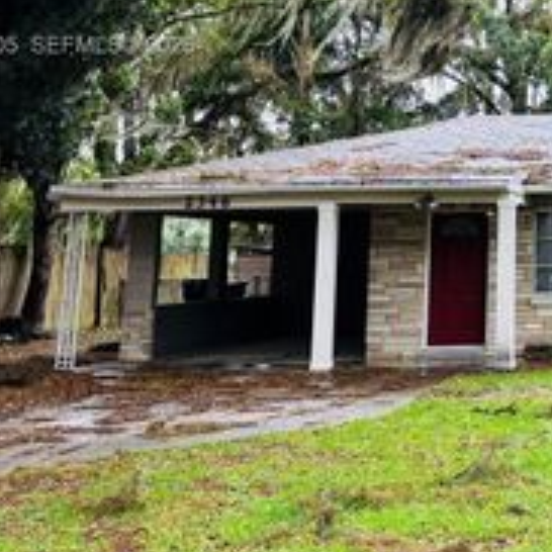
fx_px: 1137
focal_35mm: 63
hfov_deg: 24.7
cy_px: 47
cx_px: 658
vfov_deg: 26.3
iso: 40
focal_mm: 5.96
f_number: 1.6
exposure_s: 1/252
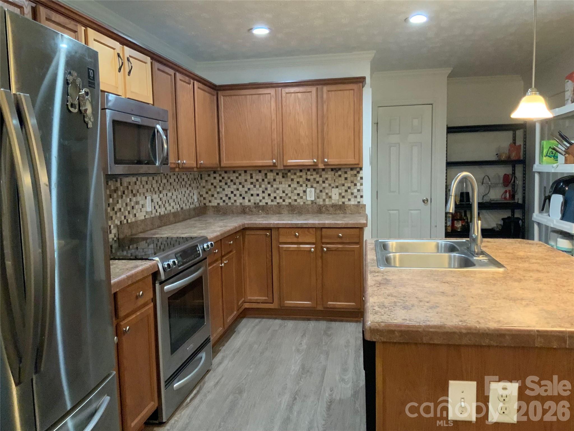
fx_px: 481
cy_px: 216
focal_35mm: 29
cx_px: 287
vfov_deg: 48.2
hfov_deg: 61.7
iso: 250
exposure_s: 1/60
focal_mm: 3
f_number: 1.8
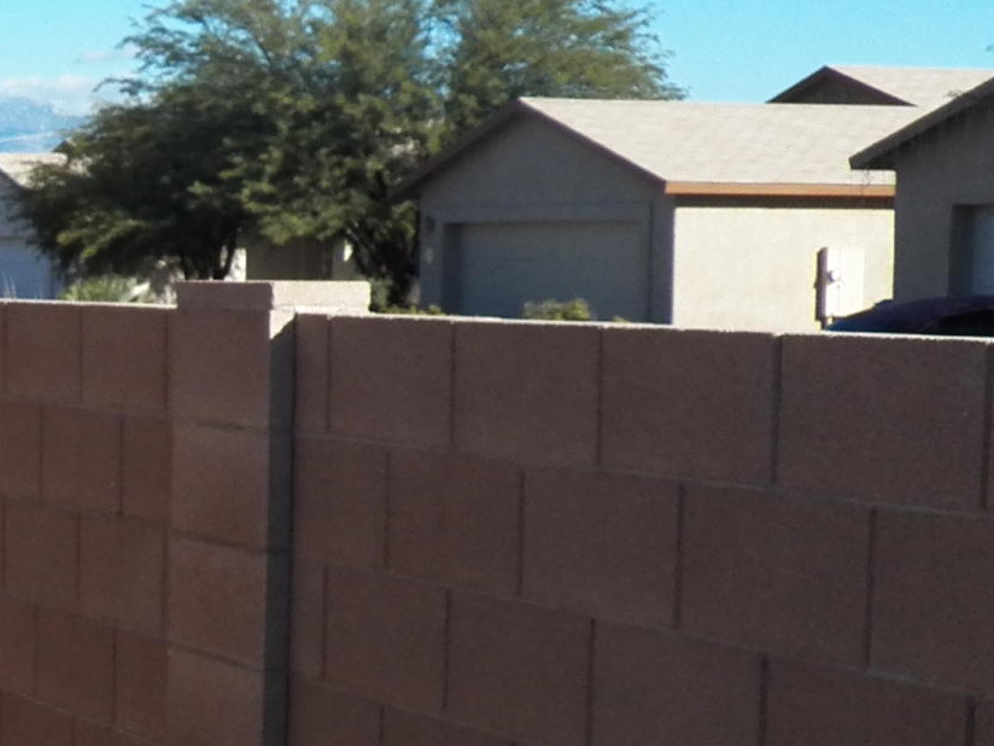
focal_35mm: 102
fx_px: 2929
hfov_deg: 17.7
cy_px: 640
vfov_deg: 14.4
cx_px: -394
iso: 125
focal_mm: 4.9
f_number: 4
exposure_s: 1/1000
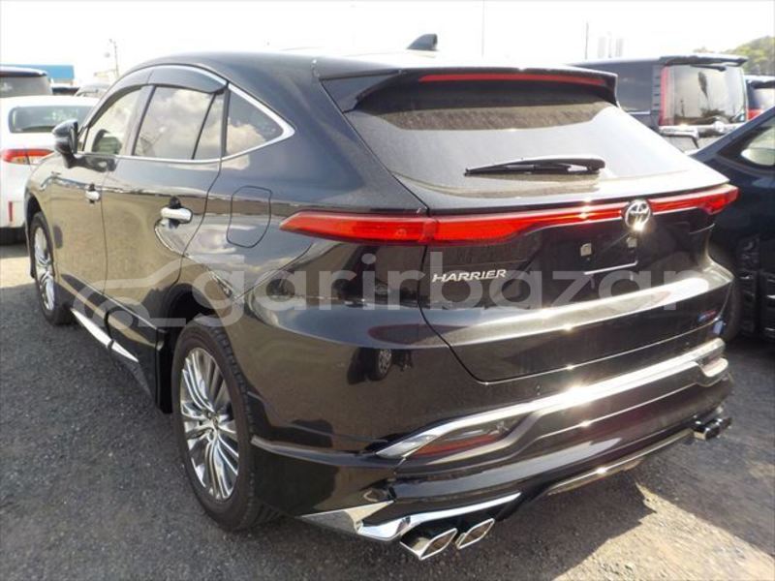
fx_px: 672
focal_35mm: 30
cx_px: 388
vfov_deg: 46.8
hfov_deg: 60.0
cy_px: 290
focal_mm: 4.1
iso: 125
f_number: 3.3
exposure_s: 1/320
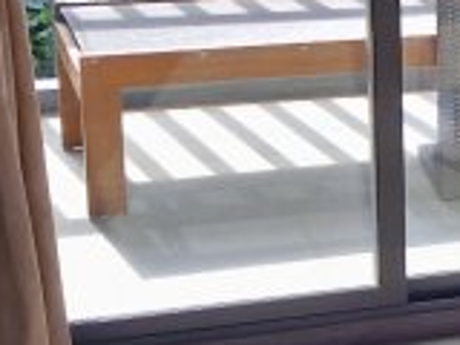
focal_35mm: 147
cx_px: 1098
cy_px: 32
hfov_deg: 11.3
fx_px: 1953
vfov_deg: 10.0
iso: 50
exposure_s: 1/334
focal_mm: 5.4
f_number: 1.8
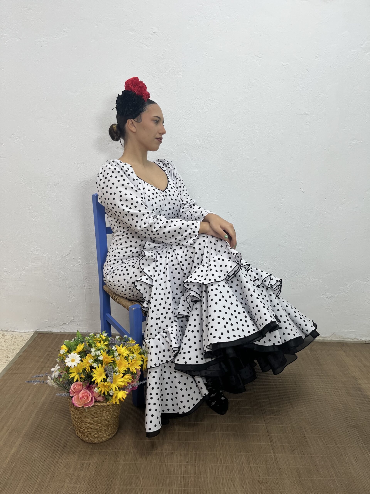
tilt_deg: -13.9
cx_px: 185
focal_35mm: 26
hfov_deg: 53.1
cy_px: 247
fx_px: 371
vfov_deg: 67.3
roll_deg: -0.8
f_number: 1.6
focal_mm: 5.1
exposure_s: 1/100
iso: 40
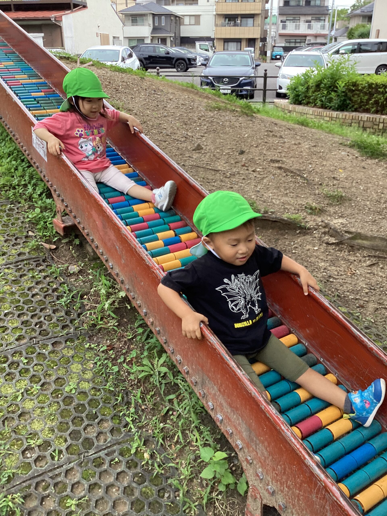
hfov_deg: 45.4
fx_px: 462
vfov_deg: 58.4
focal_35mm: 31
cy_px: 258
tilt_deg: -26.3
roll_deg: +0.8
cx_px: 194
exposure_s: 1/157
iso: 25
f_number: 2.4
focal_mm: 3.3
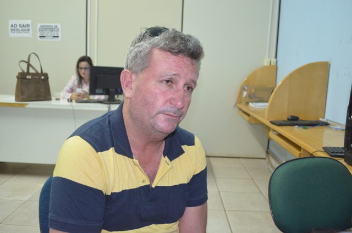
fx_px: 322
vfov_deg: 39.8
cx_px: 176
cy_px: 116
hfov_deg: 57.3
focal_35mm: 33
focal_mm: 22
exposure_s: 1/60
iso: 2500
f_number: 3.8
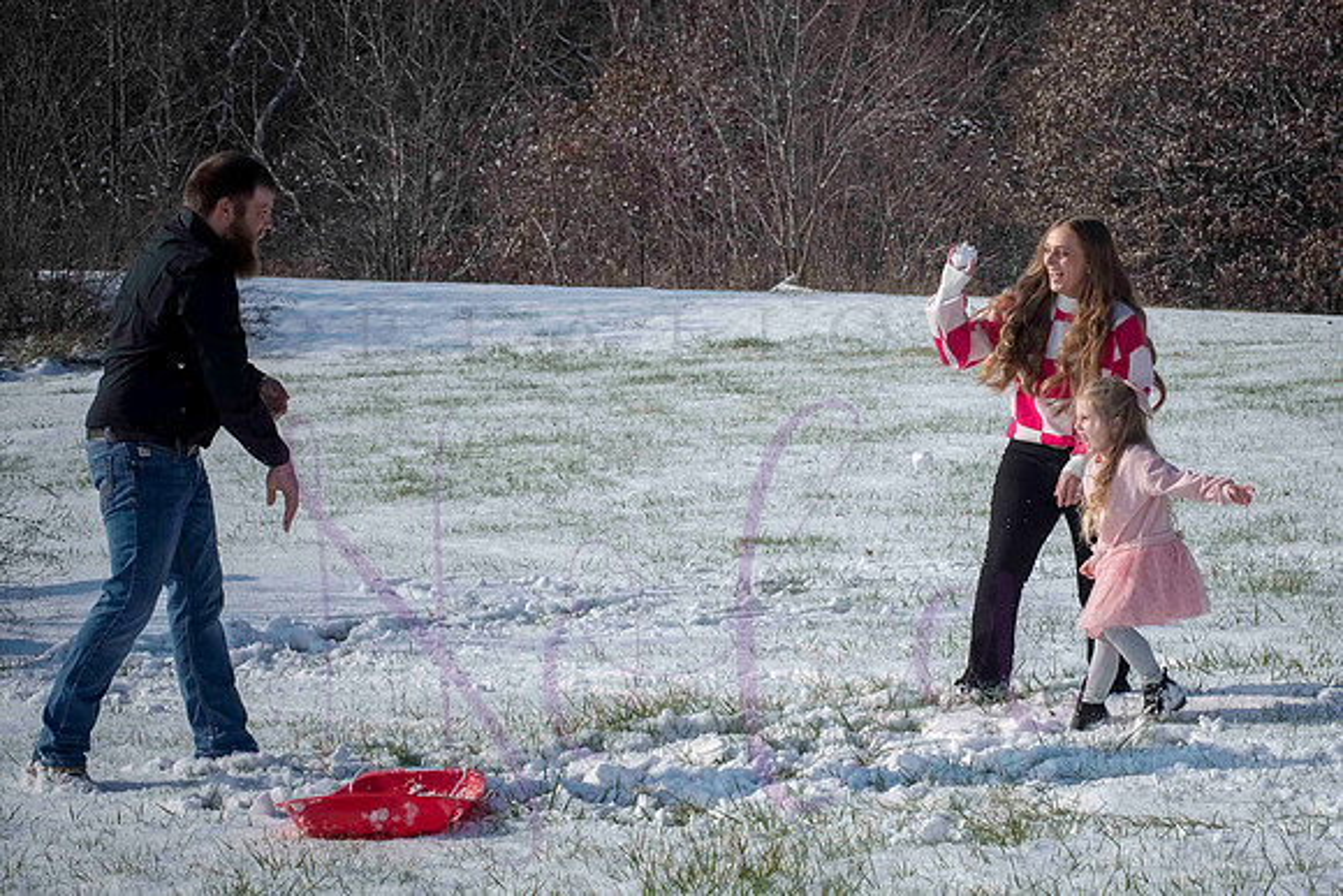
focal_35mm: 101
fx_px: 3767
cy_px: 463
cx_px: 847
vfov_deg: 13.6
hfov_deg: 20.2
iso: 640
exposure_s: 1/1000
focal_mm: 80
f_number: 14
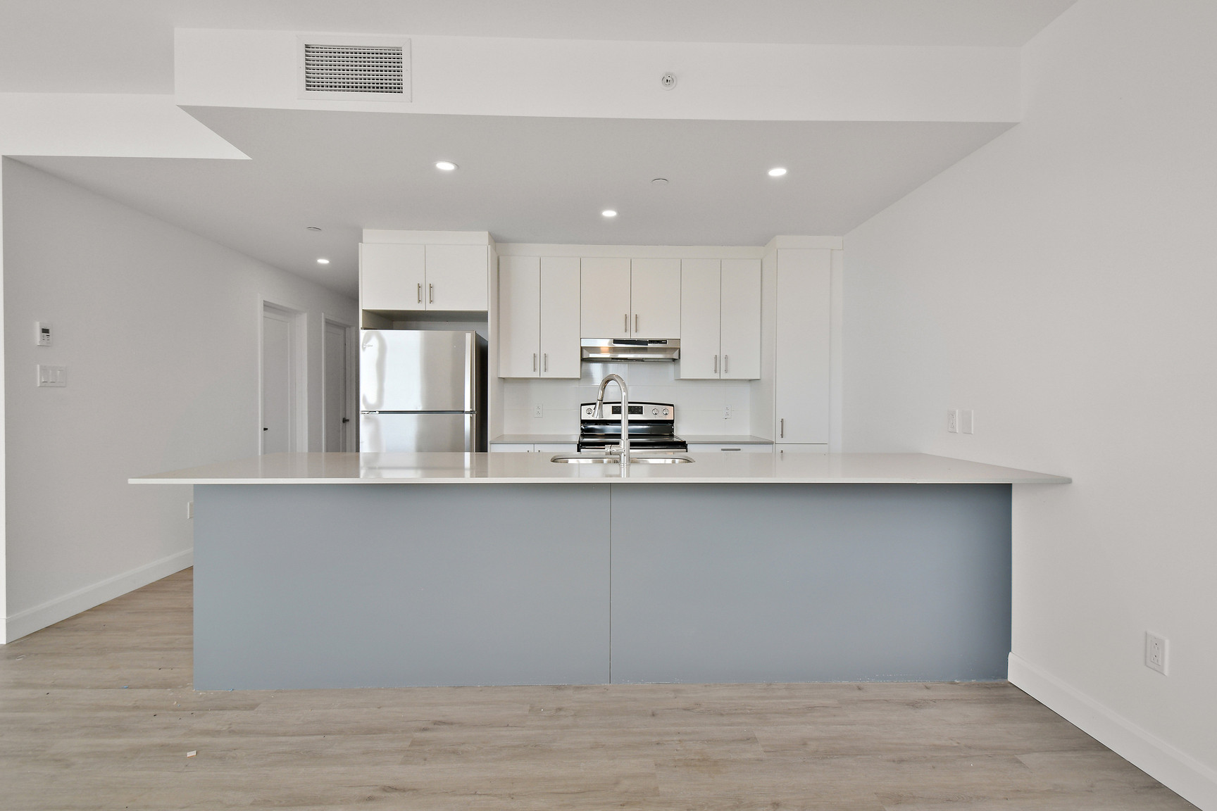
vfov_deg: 72.1
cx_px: 608
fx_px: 558
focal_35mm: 16
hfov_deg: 95.0
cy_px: 406
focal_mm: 11
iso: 250
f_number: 8
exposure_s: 1/40
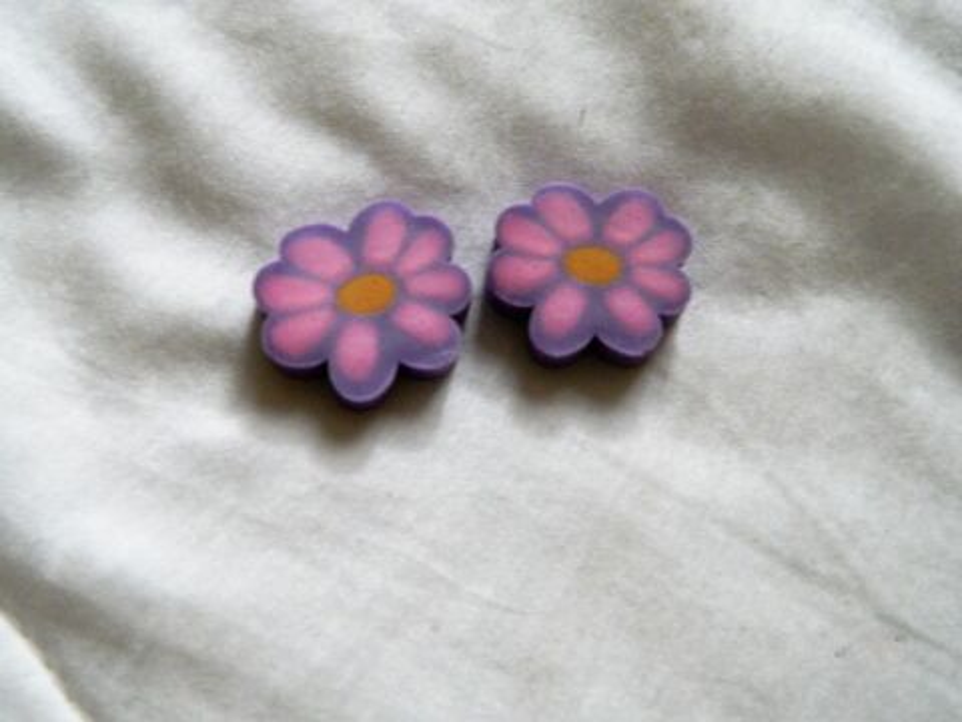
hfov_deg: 52.6
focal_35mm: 35
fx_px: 973
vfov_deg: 40.7
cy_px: 361
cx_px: 481
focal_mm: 6.2
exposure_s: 1/50
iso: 400
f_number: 3.3
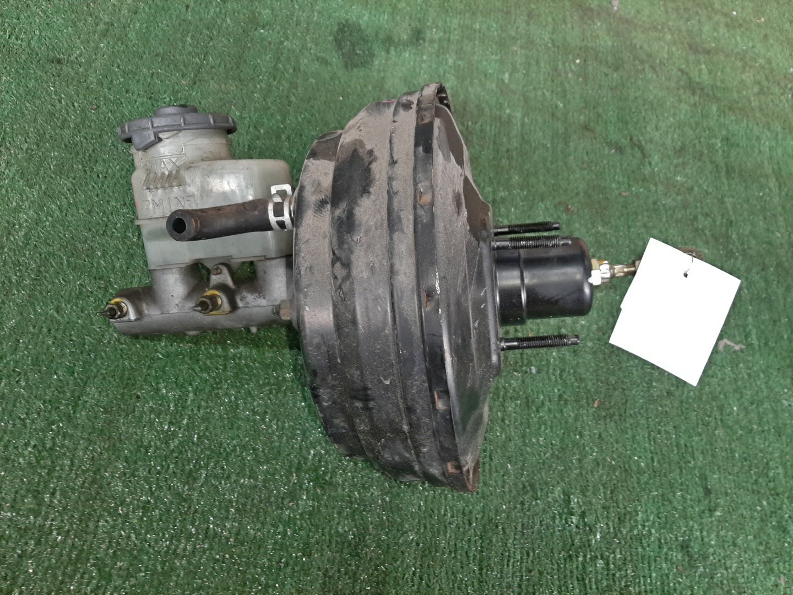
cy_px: 298
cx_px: 396
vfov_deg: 53.1
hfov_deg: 67.3
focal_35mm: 26
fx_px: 596
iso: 115
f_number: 1.7
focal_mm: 3.93
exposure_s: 1/50
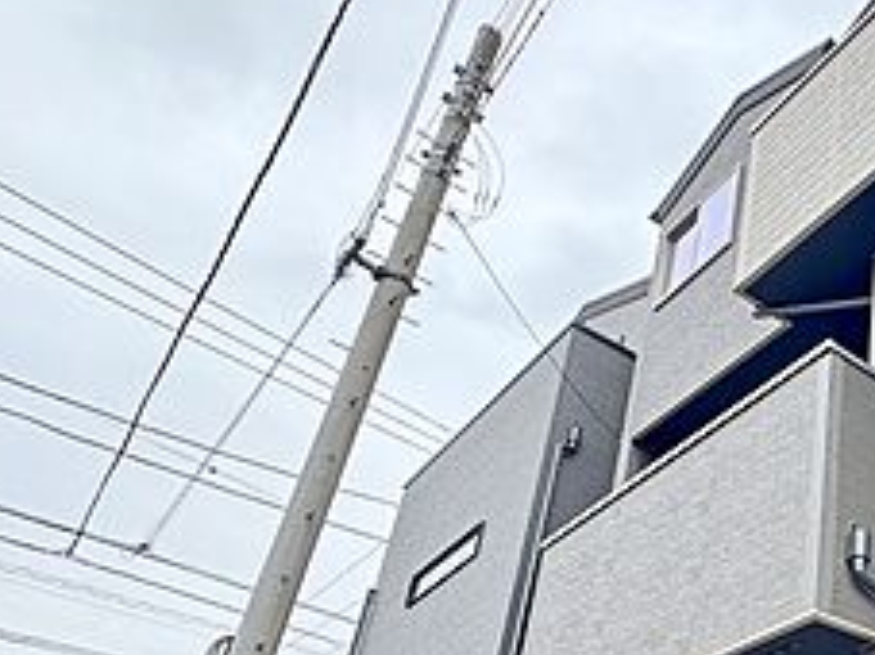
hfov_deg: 41.2
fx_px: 935
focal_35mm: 37
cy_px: 570
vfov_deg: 36.6
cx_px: 941
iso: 40
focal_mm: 2.22
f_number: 2.2
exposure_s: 1/470
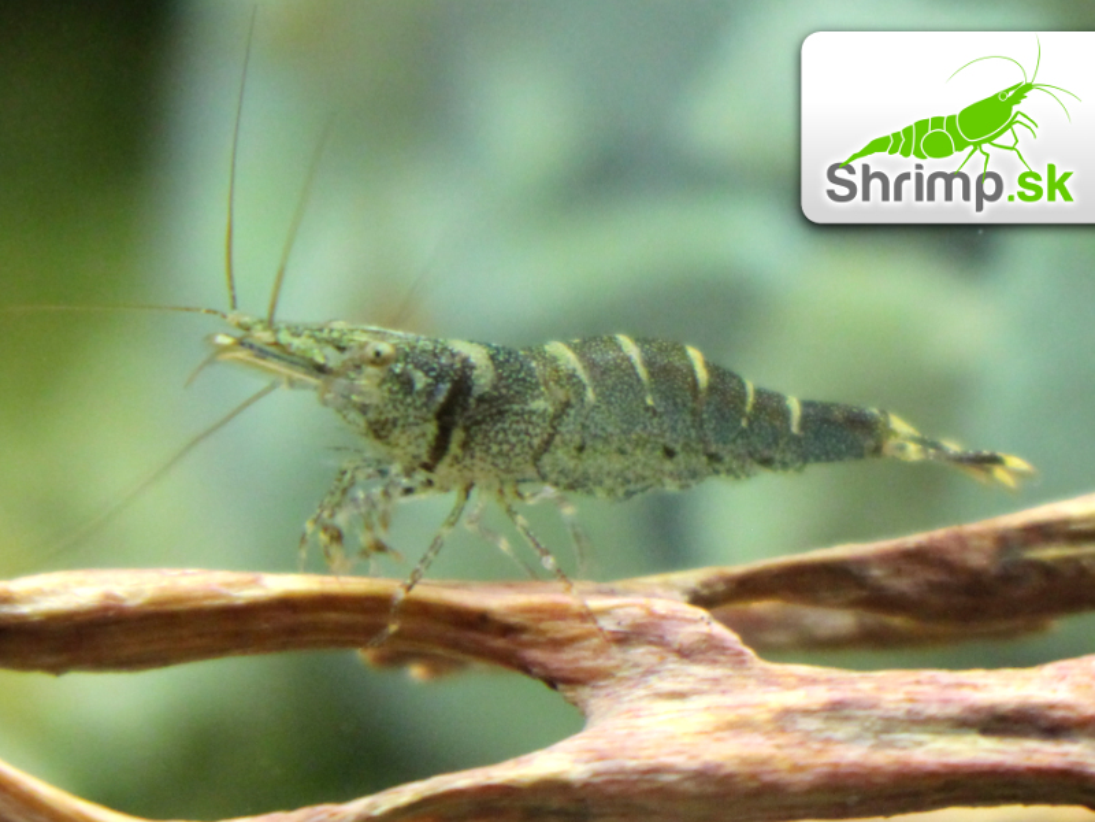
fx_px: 1139
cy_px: 411
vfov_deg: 39.7
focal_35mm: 36
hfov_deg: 51.4
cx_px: 548
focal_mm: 6
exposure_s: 1/40
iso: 80
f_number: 3.2
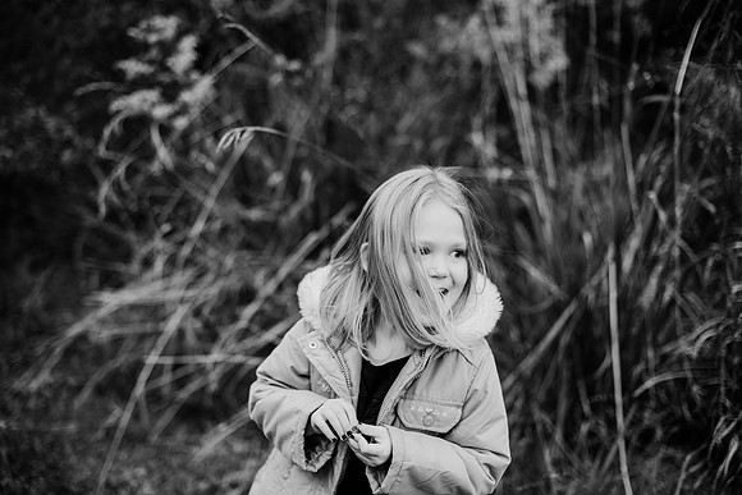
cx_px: 371
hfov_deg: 39.6
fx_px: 1031
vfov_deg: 27.0
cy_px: 248
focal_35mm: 50
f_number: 2.2
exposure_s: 1/800
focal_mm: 50
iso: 320
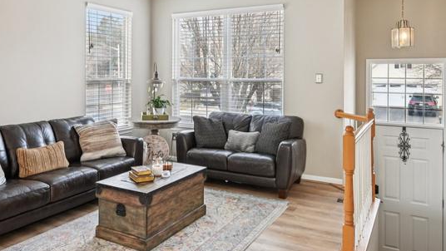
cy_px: 75
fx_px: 379
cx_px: 200
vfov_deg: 36.2
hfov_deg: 60.9
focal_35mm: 32
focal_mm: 16
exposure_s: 1/60
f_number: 8
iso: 800
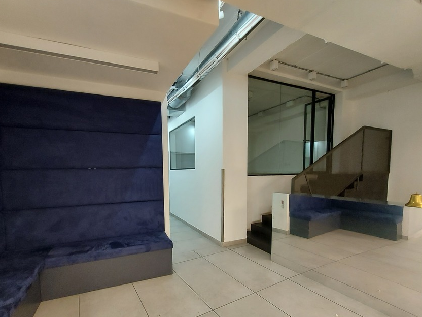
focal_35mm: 16
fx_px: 195
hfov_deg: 94.3
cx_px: 194
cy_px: 187
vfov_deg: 77.4
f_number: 2.2
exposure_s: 1/50
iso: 250
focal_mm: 1.74
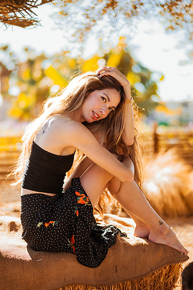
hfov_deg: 23.4
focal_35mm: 58
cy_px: 145
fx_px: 466
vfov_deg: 34.5
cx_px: 96
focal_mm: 58
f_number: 1.4
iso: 50
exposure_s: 1/800
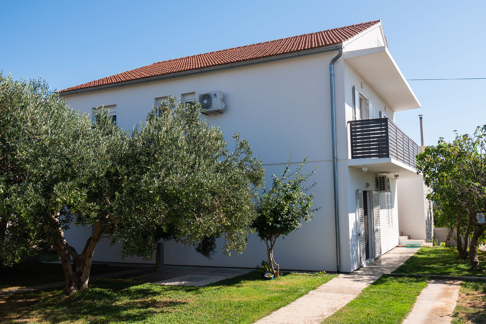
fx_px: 445
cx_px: 257
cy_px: 171
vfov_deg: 39.9
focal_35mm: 33
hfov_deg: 57.2
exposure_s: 1/250
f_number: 8
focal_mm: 20
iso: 100
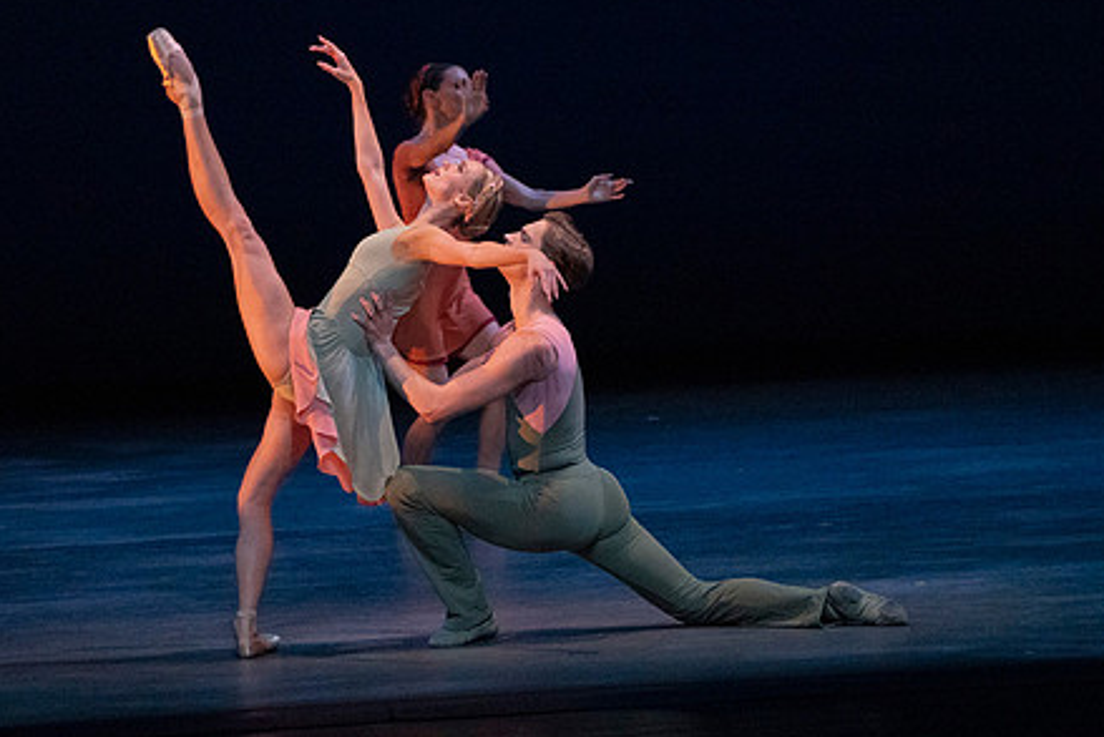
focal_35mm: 396
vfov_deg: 3.5
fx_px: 12147
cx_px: 483
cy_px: 308
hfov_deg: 5.2
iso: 16000
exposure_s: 1/400
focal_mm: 300
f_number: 6.3
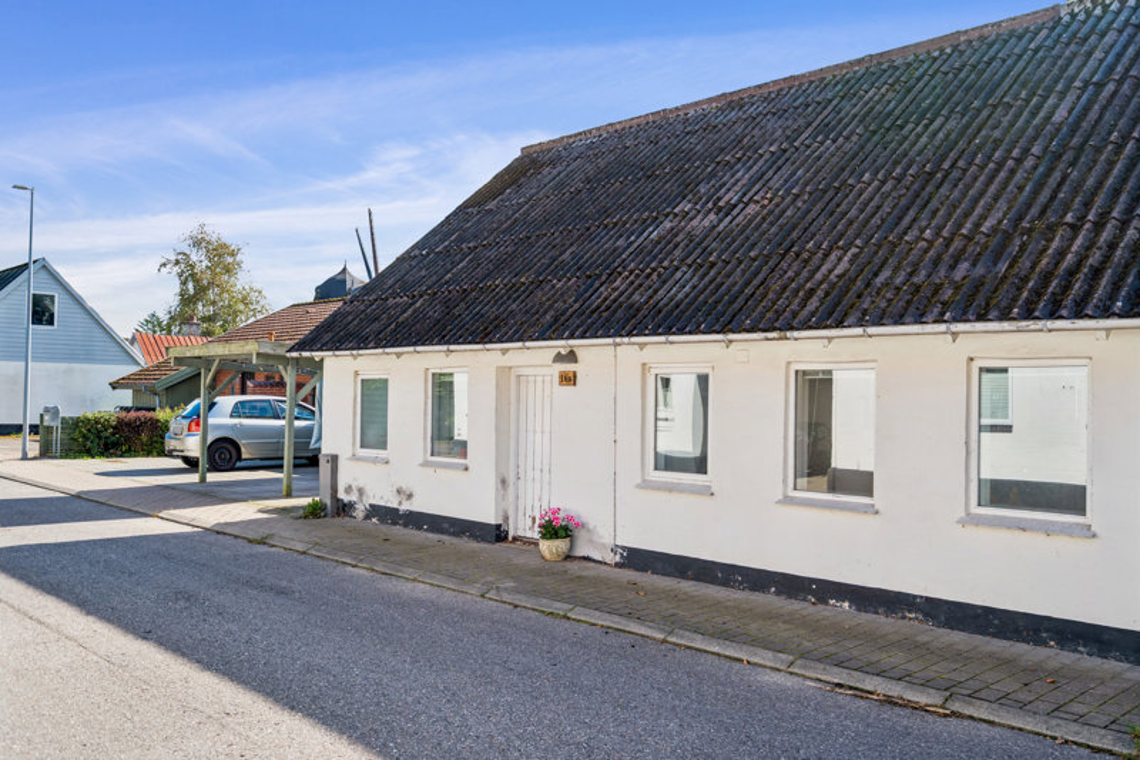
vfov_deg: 41.1
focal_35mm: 32
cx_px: 570
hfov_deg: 58.7
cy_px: 380
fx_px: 1013
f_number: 5
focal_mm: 32
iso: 100
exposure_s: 1/400
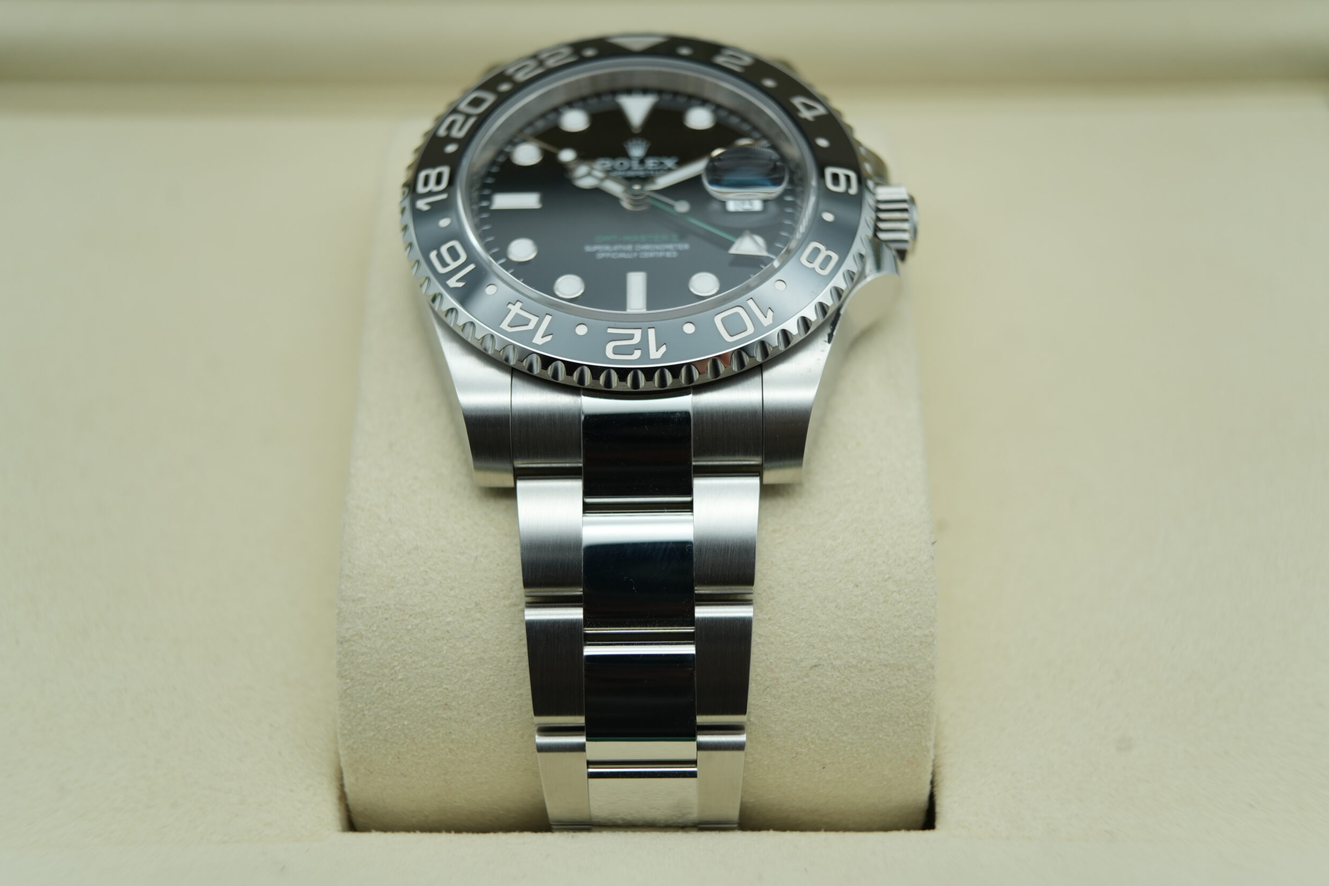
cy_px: 438
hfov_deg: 53.1
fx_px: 1329
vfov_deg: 36.9
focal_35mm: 36
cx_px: 655
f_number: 5
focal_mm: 35
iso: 400
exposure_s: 1/250
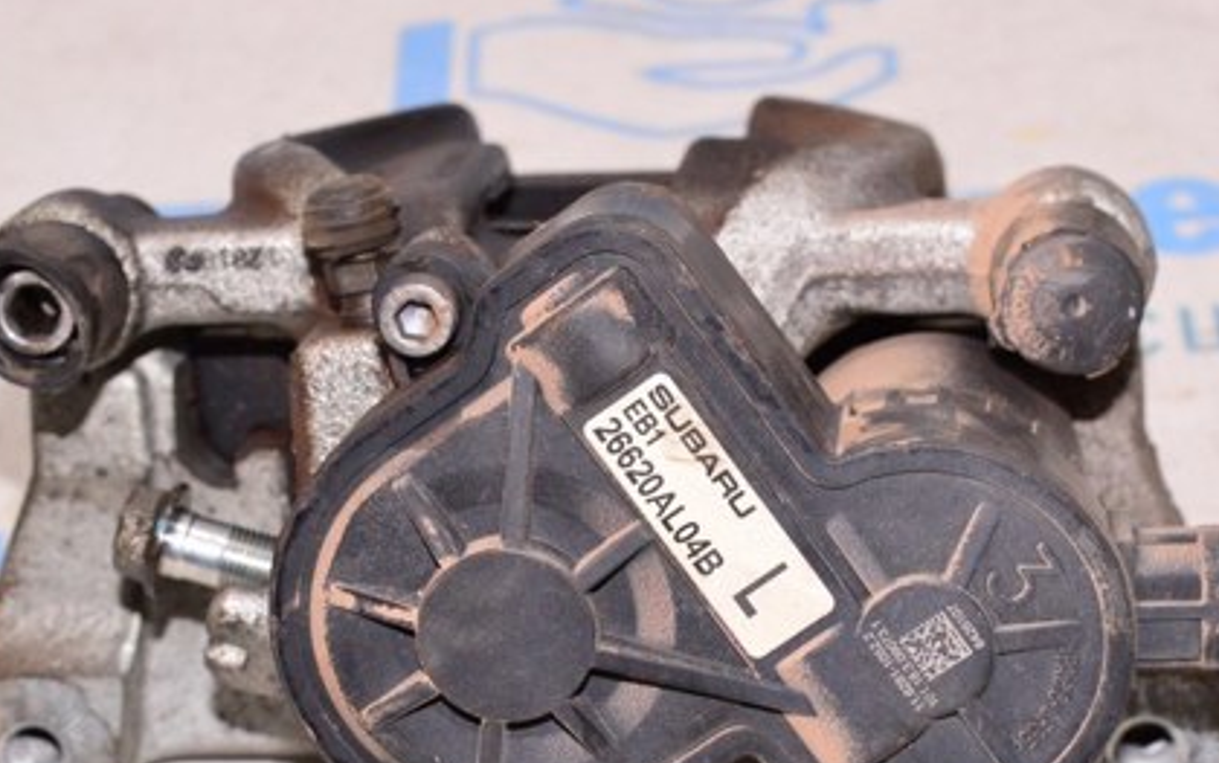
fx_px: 3557
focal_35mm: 107
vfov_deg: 12.2
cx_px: 665
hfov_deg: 19.4
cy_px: 535
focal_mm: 46
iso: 1600
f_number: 8
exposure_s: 1/125
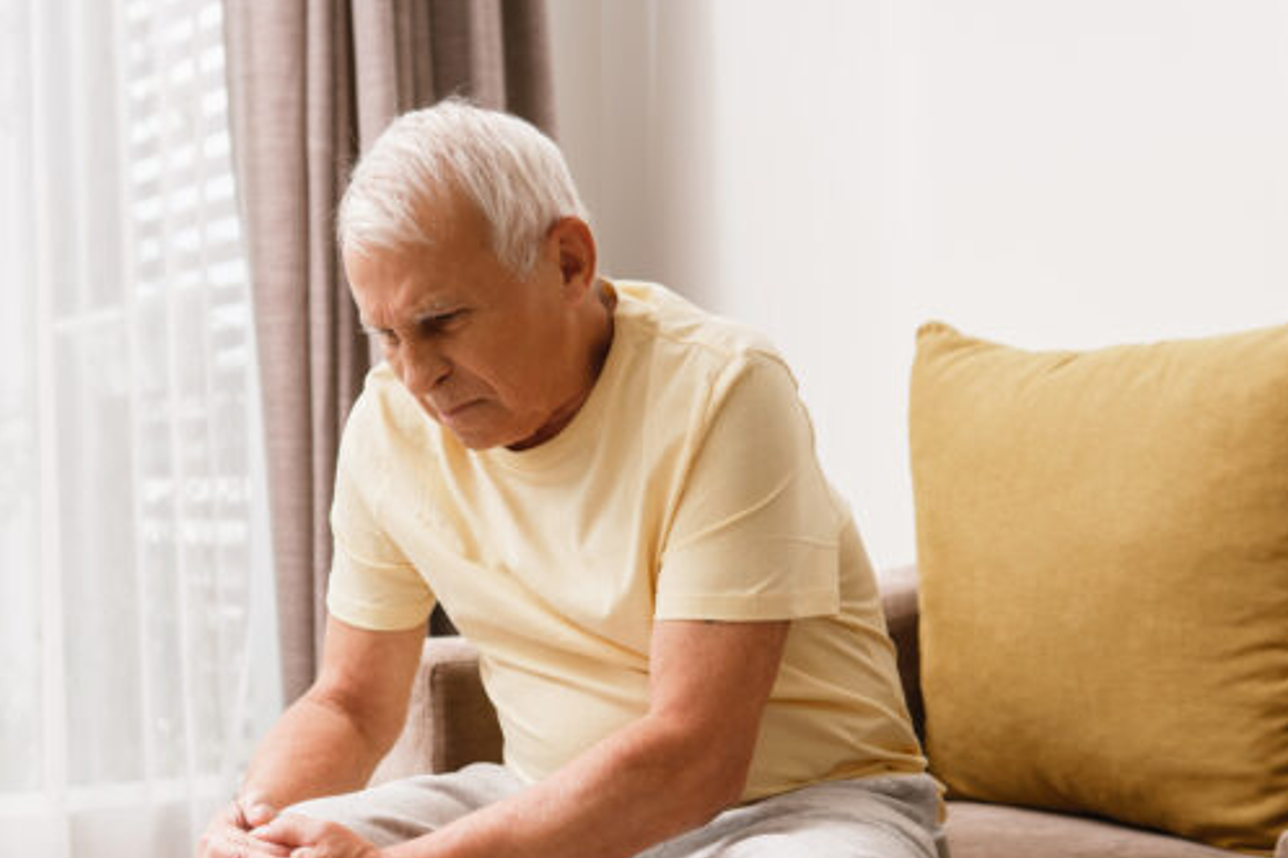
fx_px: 2074
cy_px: 546
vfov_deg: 23.3
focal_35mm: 58
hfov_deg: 34.4
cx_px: 560
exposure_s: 1/160
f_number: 2.8
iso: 100
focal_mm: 30
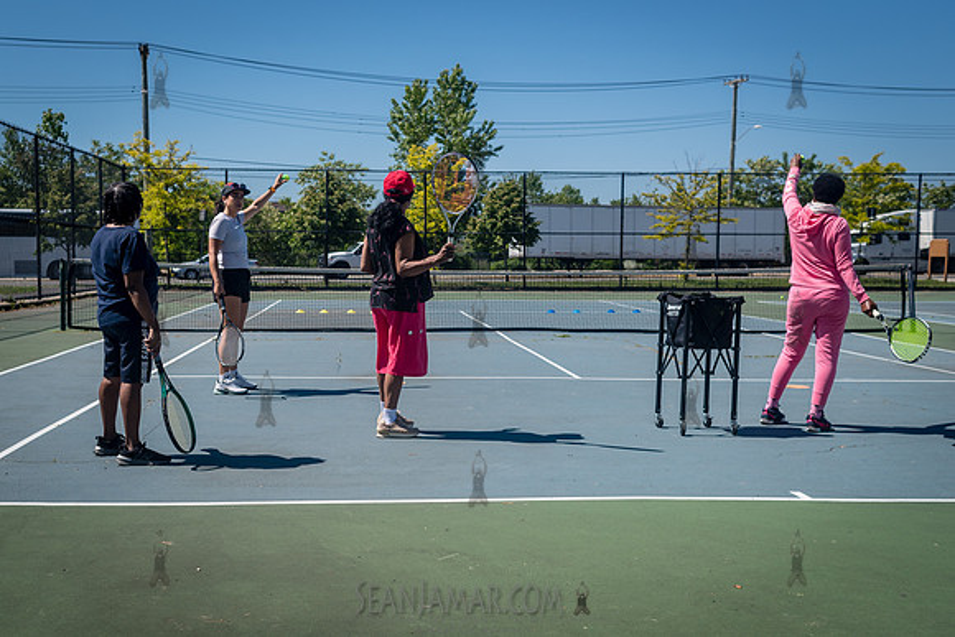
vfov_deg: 32.1
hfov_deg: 46.6
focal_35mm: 42
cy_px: 366
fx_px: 1107
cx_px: 435
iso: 200
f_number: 4.5
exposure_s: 1/2000
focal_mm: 35
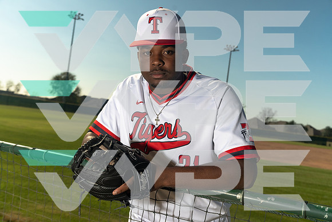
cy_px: 111
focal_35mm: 42
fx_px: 387
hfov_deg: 46.4
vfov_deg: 31.9
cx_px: 166
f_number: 5.6
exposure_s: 1/200
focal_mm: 42
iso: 500
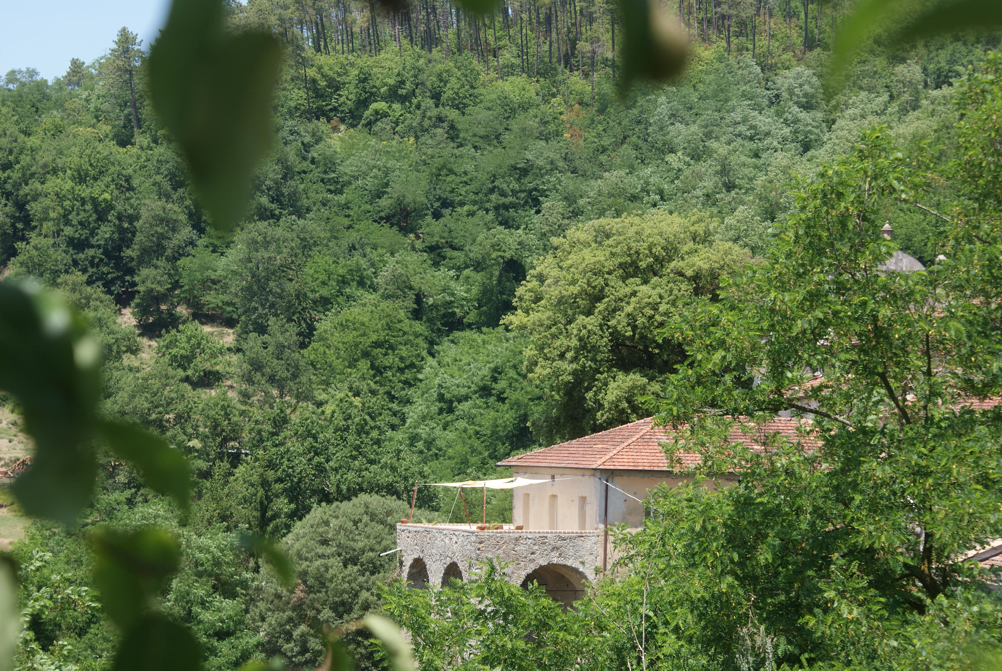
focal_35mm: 105
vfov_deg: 13.1
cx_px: 501
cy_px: 336
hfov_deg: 19.4
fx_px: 2926
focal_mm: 70
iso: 100
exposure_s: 1/125
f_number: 8
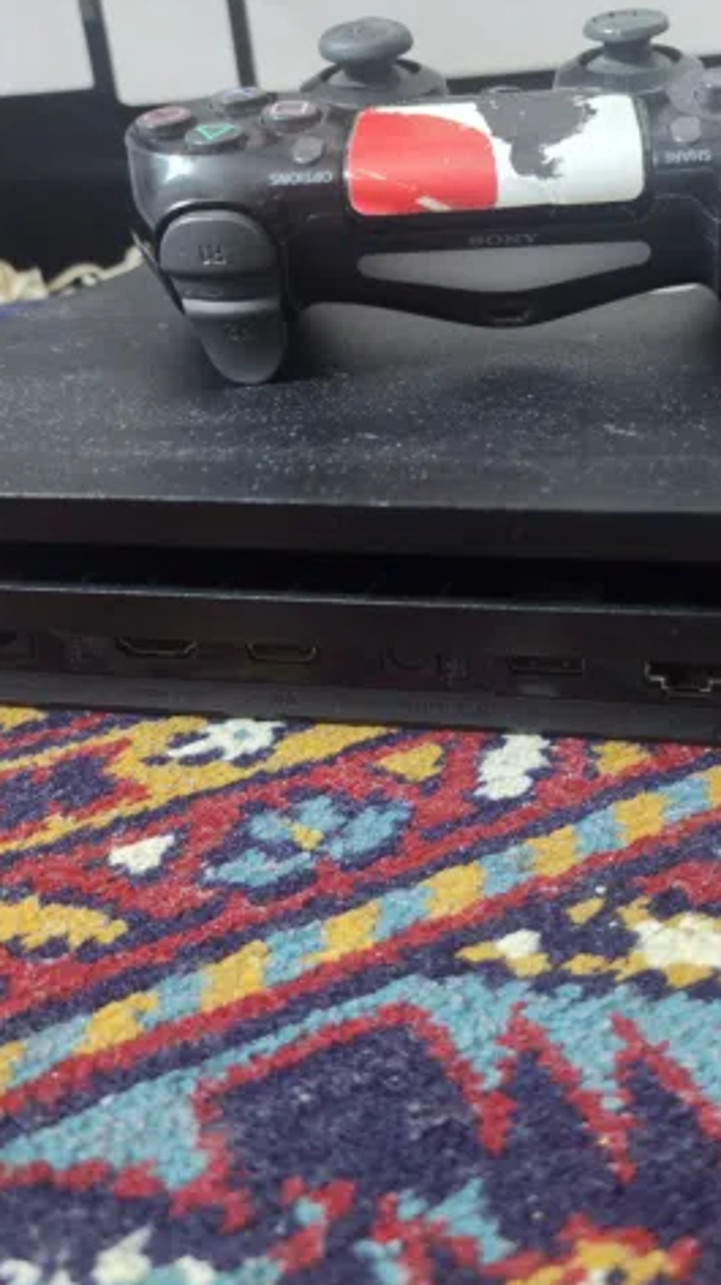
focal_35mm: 34
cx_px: 528
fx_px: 1157
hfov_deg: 34.0
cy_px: 648
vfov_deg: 58.0
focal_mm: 6.4
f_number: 1.8
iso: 500
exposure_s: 1/17.2
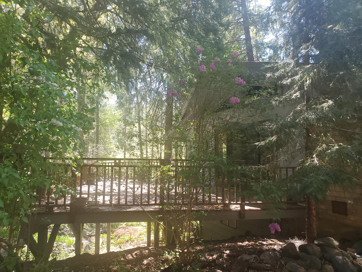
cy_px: 136
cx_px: 181
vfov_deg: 53.1
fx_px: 272
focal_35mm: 26
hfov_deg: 67.3
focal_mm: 4.3
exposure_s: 1/100
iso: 64
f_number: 2.4
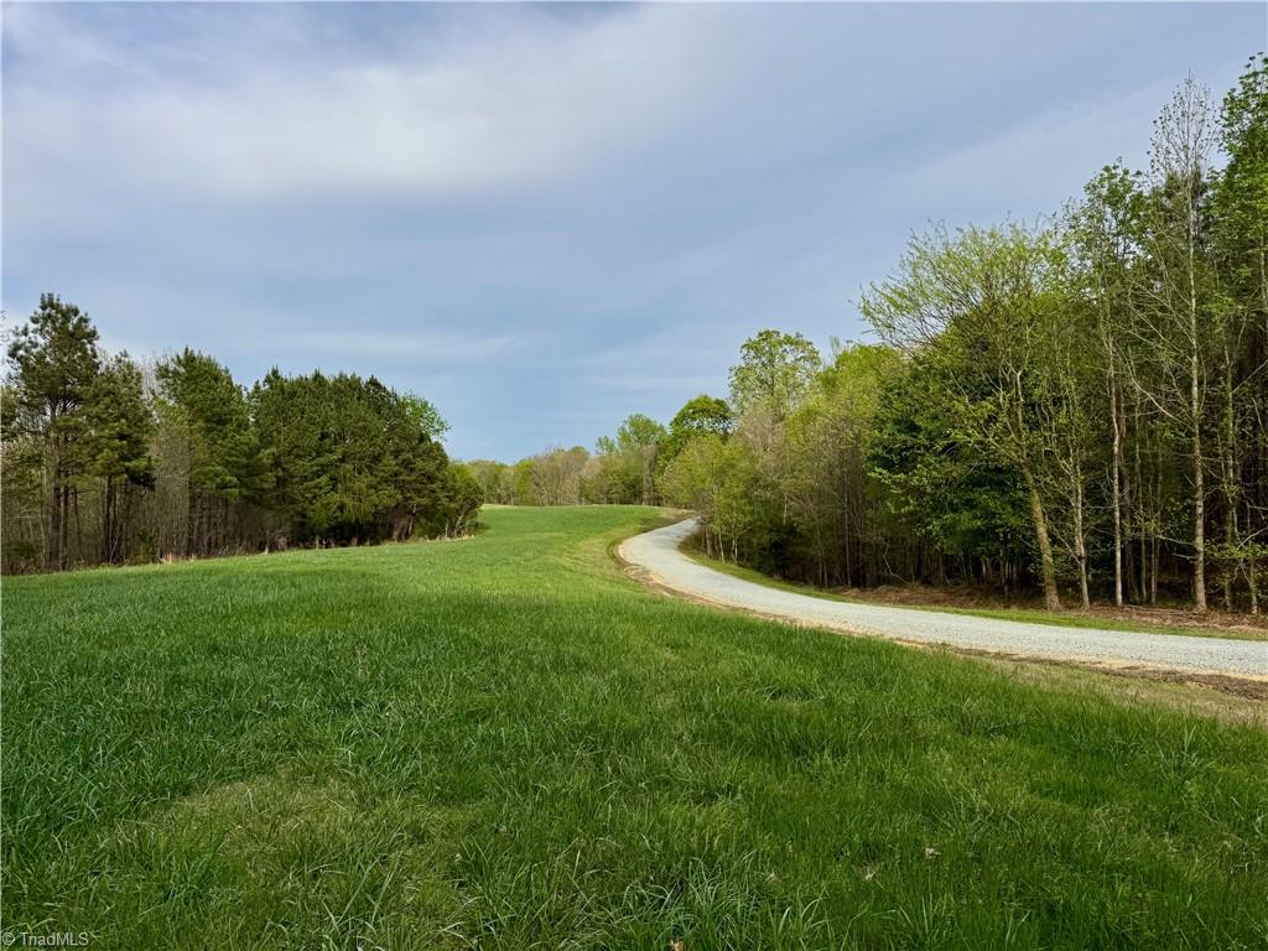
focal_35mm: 24
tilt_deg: -0.5
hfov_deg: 71.6
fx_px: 879
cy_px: 476
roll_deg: +0.9
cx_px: 634
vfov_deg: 56.8
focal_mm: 6.76
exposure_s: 1/5814
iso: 80
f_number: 1.78
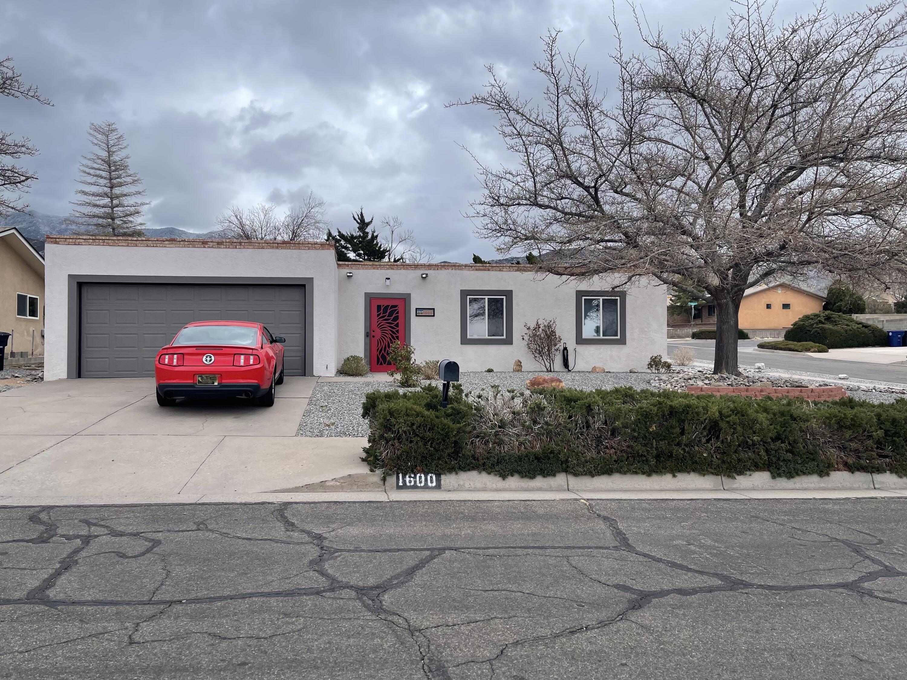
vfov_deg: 54.9
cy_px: 340
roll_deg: -0.2
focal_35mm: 25
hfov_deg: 69.4
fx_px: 655
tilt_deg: +0.4
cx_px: 454
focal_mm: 5.1
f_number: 1.6
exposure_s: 1/2717
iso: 32
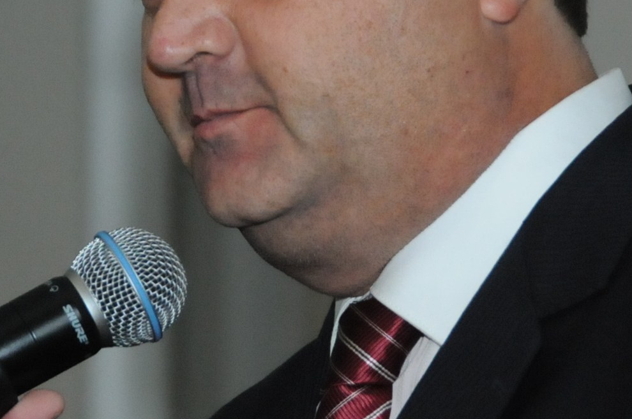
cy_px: 126
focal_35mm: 364
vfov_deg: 3.8
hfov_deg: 5.7
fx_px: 6381
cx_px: 250
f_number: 5.3
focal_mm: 112
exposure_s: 1/250
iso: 3200
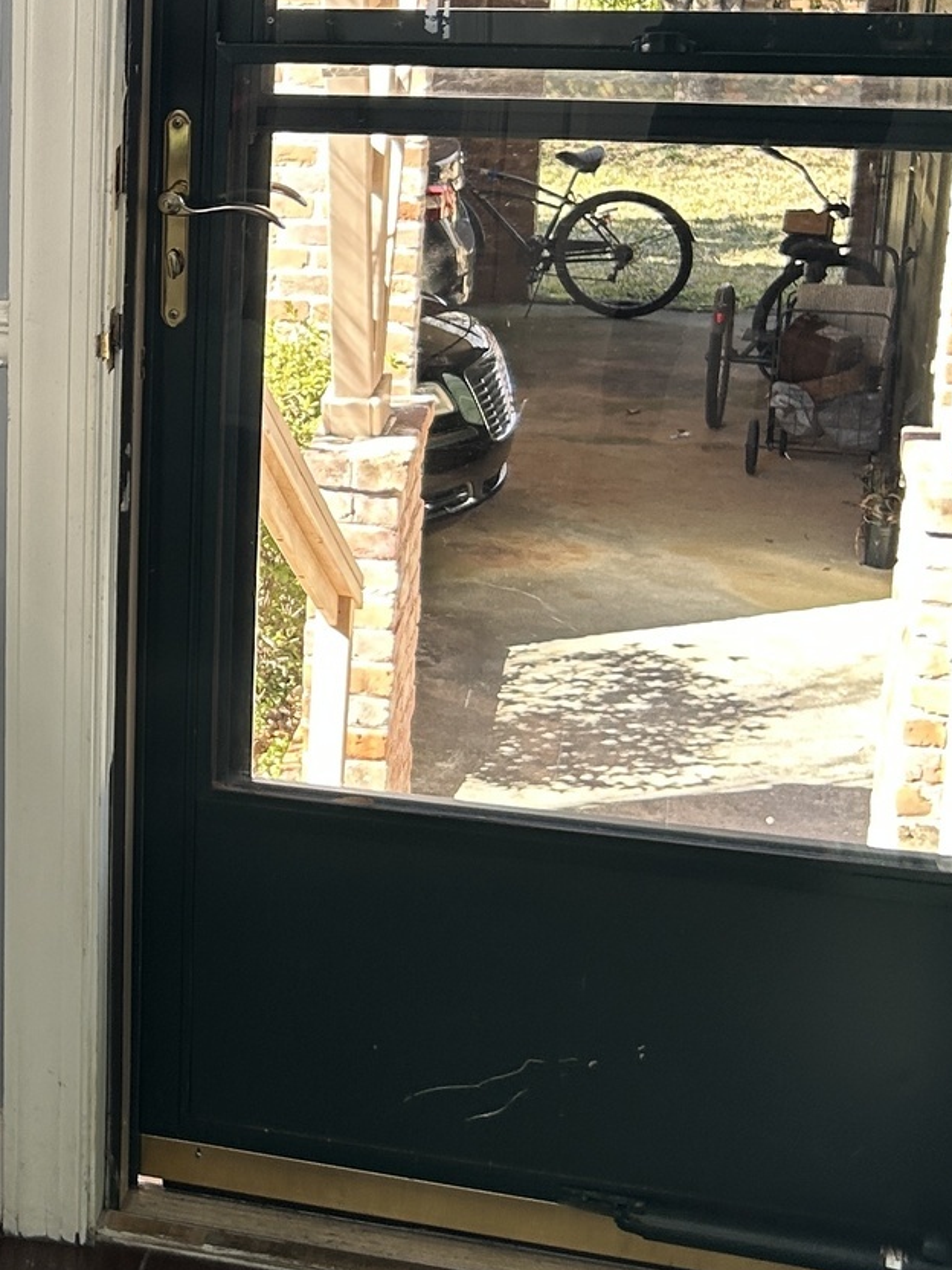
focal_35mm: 72
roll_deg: -2.0
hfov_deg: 19.0
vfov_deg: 26.9
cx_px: -275
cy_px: 429
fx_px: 2640
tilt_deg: -15.0
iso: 50
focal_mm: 5.7
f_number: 1.5
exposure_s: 1/162
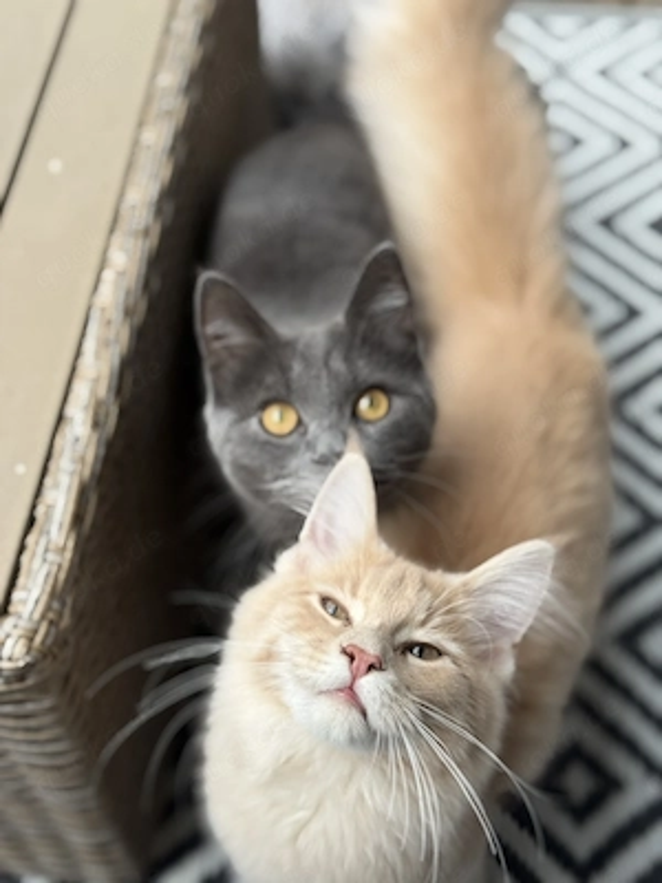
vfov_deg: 39.7
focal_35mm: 48
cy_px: 442
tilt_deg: -53.1
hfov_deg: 30.3
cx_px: 331
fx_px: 1224
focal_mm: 6.76
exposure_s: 1/545
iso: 64
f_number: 1.78
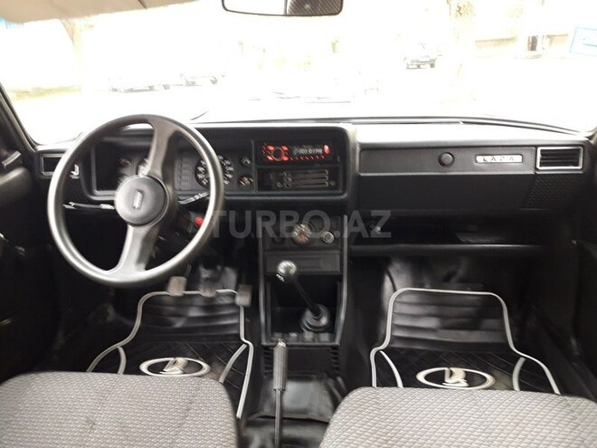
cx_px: 298
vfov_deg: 49.7
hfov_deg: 63.4
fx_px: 483
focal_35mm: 28
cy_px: 224
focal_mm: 3.7
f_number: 1.9
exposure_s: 1/17
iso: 250
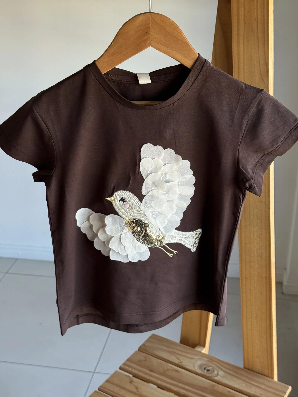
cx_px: 149
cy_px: 198
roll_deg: -0.3
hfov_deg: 30.3
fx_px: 551
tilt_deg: -22.9
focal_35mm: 48
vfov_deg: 39.7
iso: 160
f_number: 1.78
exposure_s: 1/209
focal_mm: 6.76
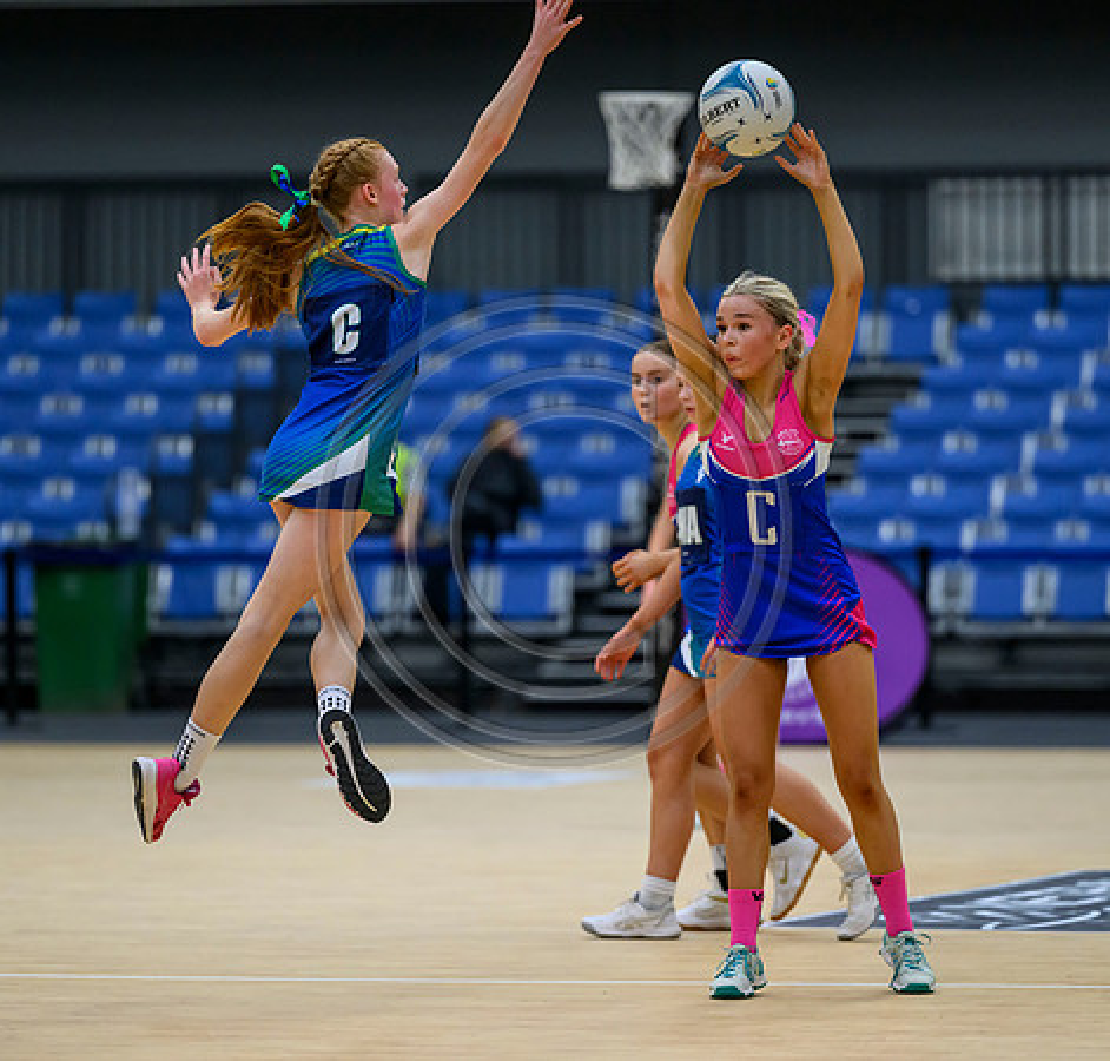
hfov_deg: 6.7
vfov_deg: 6.4
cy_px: 565
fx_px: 9413
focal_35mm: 265
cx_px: 621
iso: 3200
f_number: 3.2
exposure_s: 1/1000
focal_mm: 200
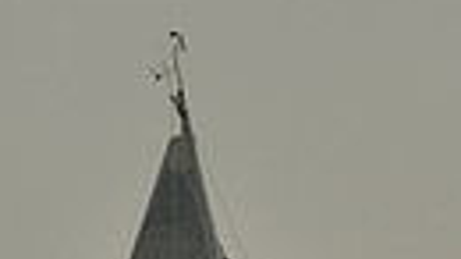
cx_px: 339
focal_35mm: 350
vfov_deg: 3.3
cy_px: 1004
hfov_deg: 6.2
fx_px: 4277
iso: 400
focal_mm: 75
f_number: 8
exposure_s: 1/640
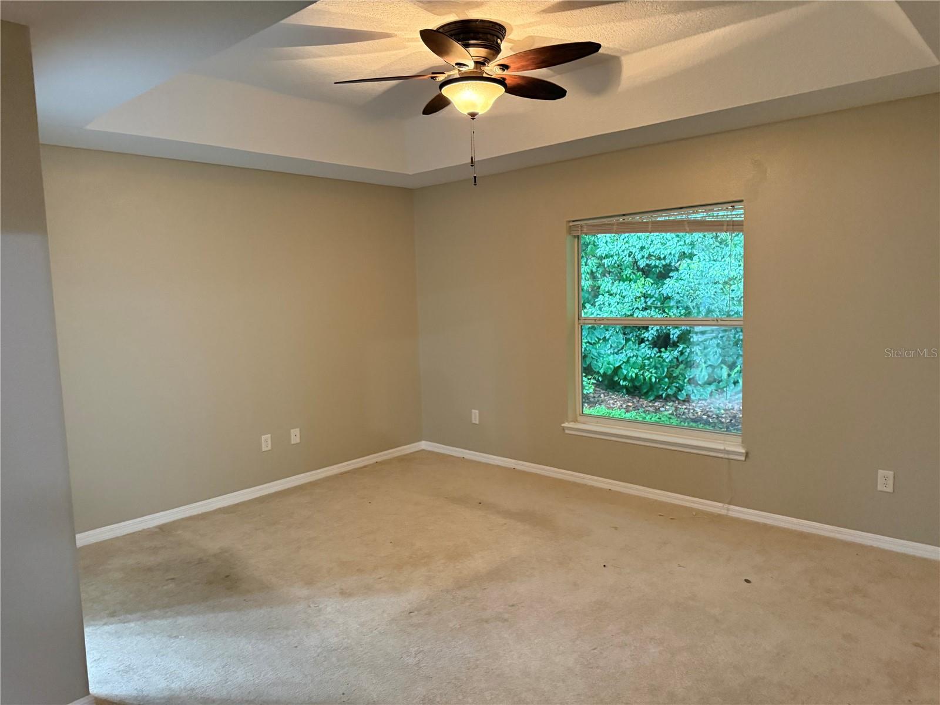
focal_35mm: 24
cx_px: 470
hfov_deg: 71.6
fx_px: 652
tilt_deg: -1.0
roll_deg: +2.3
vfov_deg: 56.8
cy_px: 352
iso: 640
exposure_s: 1/60
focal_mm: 6.76
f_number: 1.78
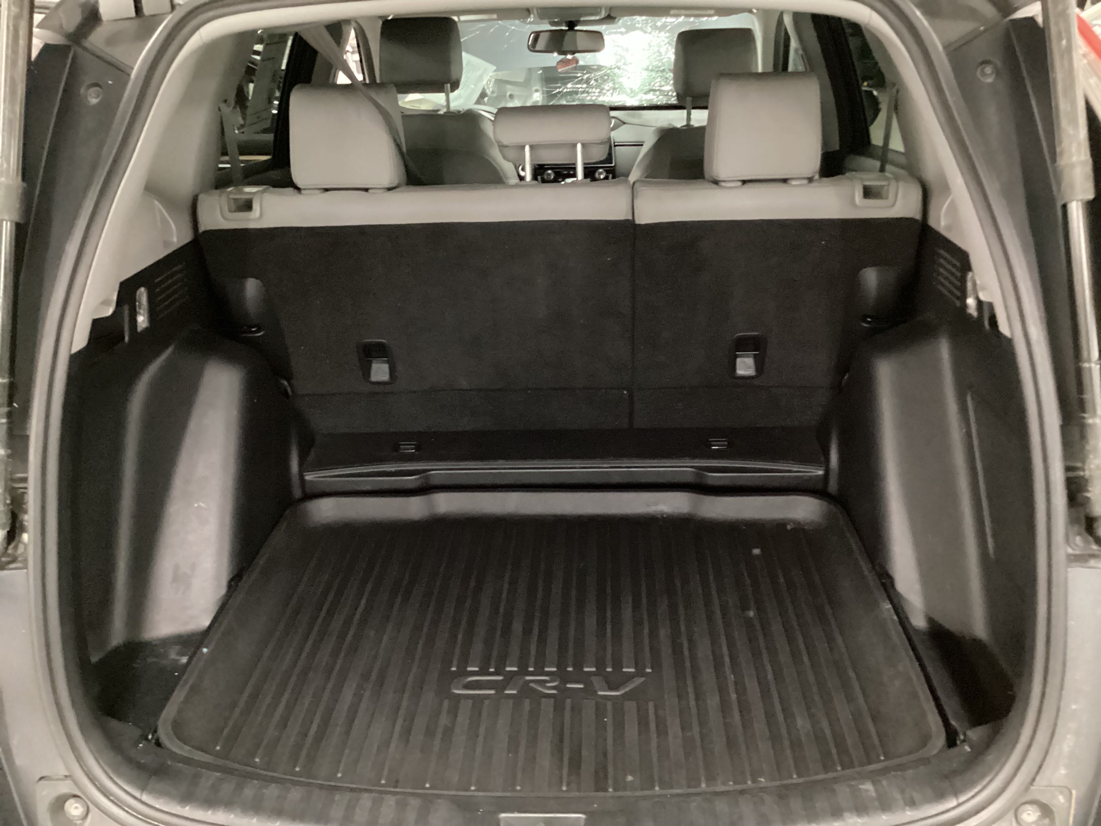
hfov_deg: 58.4
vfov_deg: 45.4
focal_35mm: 31
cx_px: 550
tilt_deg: -23.5
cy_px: 413
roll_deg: +1.2
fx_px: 986
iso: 800
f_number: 2.4
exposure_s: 1/17
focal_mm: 3.3
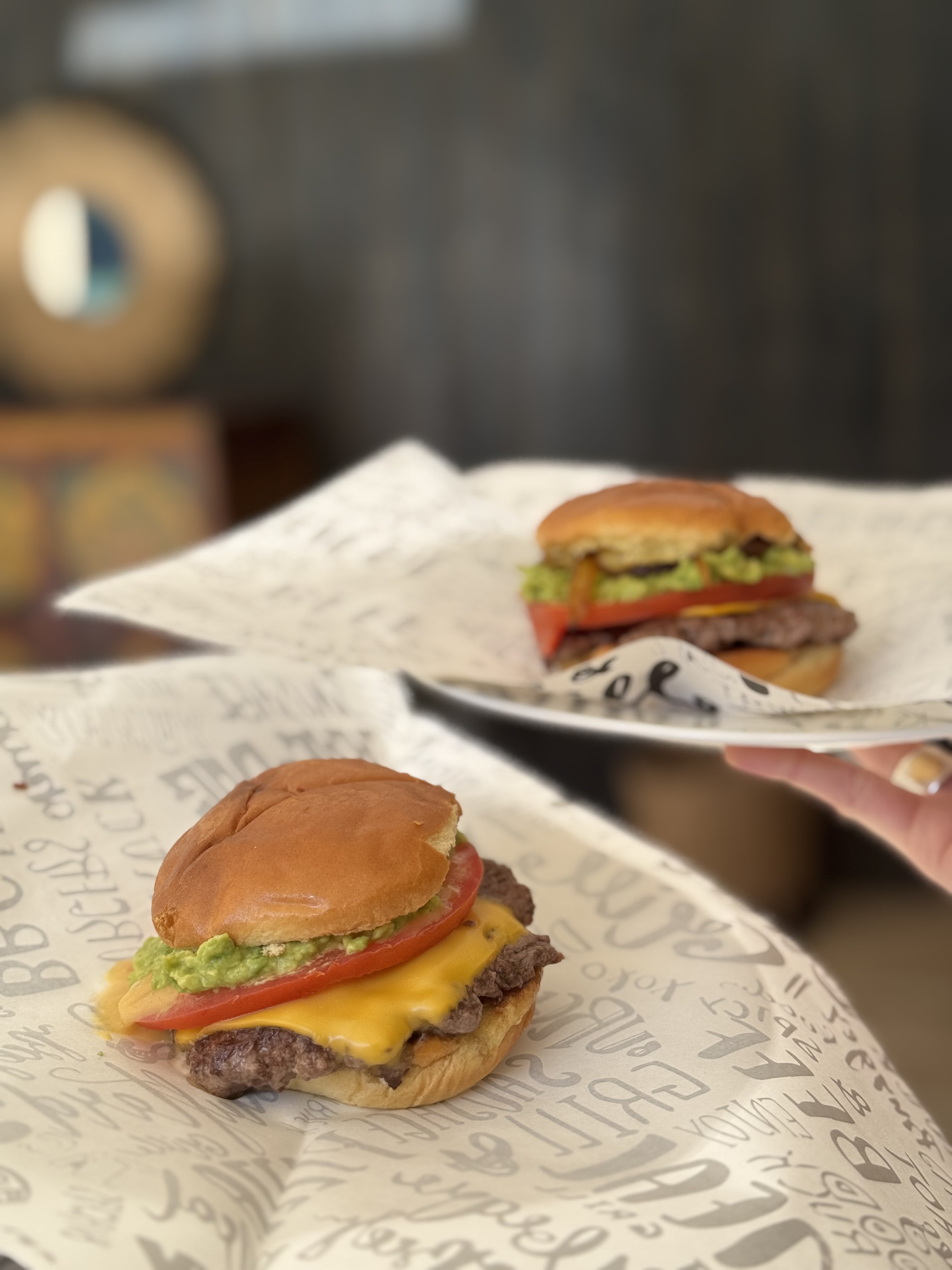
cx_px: 476
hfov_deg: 30.3
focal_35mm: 48
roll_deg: +4.2
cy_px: 635
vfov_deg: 39.7
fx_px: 1760
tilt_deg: -8.8
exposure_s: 1/354
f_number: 1.78
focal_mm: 6.76
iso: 64
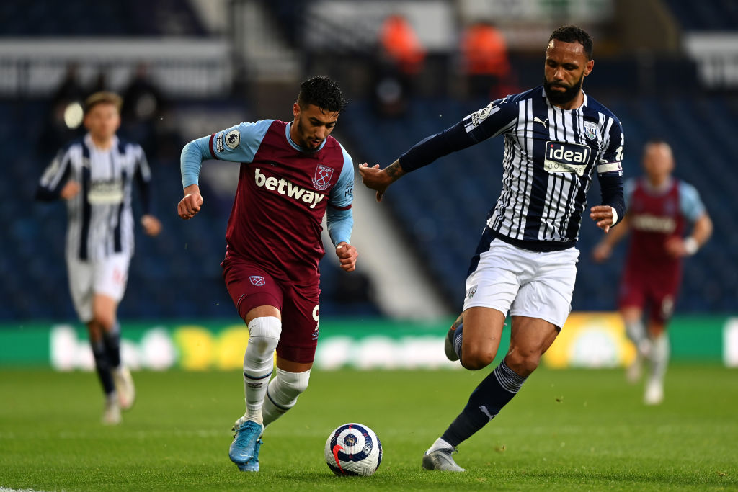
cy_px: 246
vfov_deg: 3.4
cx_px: 369
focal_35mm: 400
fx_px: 8201
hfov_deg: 5.2
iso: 1250
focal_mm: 400
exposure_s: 1/1600
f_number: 3.2
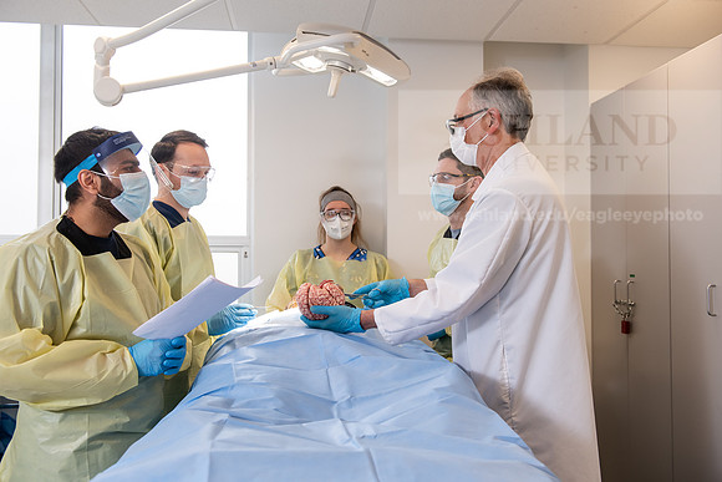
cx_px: 361
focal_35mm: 34
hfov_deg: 55.8
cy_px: 241
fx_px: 682
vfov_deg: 38.9
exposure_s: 1/200
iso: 500
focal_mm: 34
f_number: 4.5
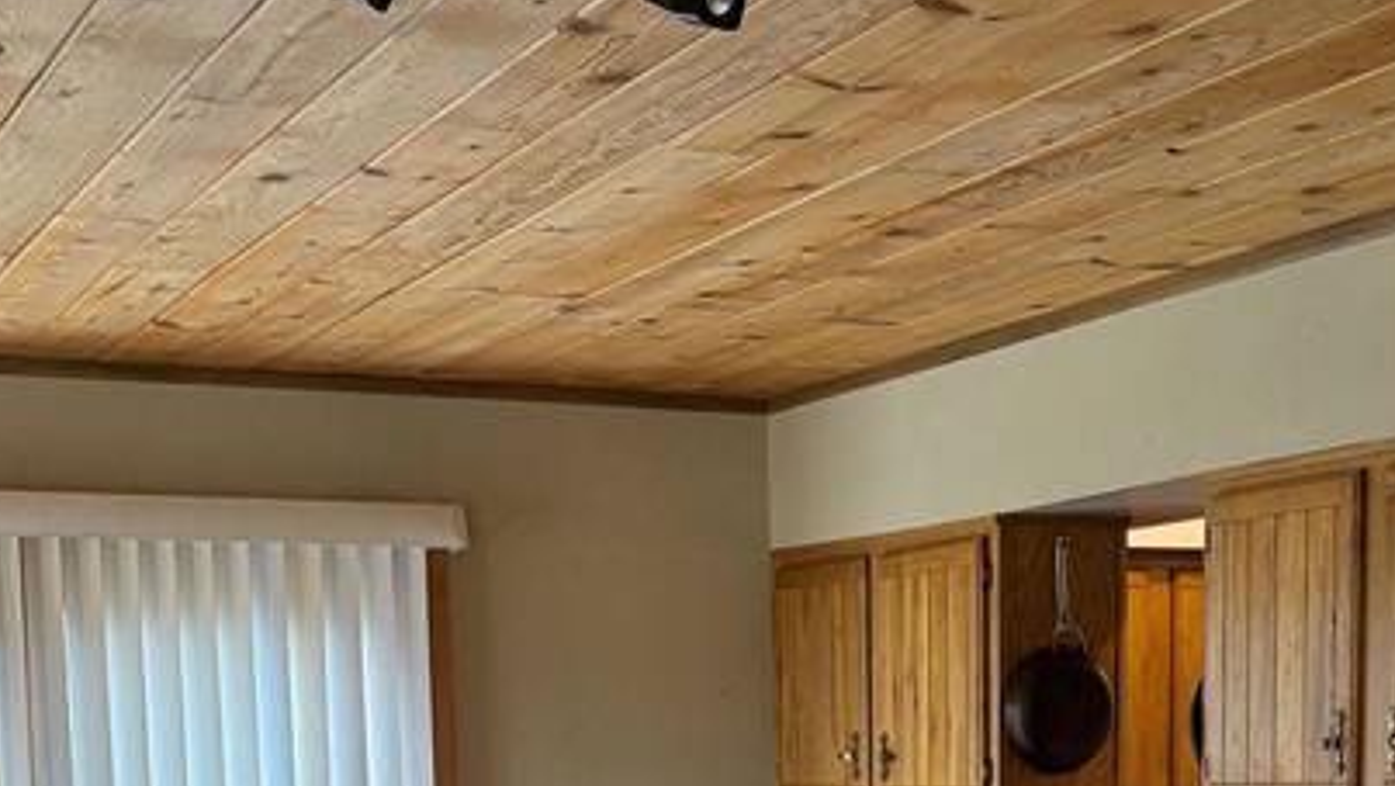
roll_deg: +0.9
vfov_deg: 15.4
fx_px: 2664
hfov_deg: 29.3
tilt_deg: -9.5
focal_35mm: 72
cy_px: 1202
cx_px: 831
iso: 100
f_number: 1.6
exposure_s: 1/120
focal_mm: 5.96
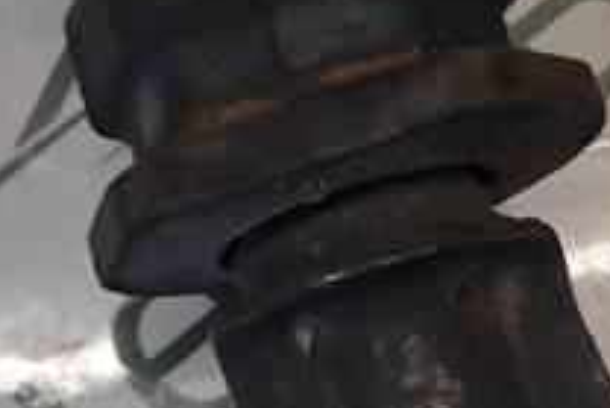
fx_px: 1814
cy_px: 114
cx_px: 402
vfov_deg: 12.8
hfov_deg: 19.0
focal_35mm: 107
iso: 116
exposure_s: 1/50
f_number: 1.79
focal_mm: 4.74
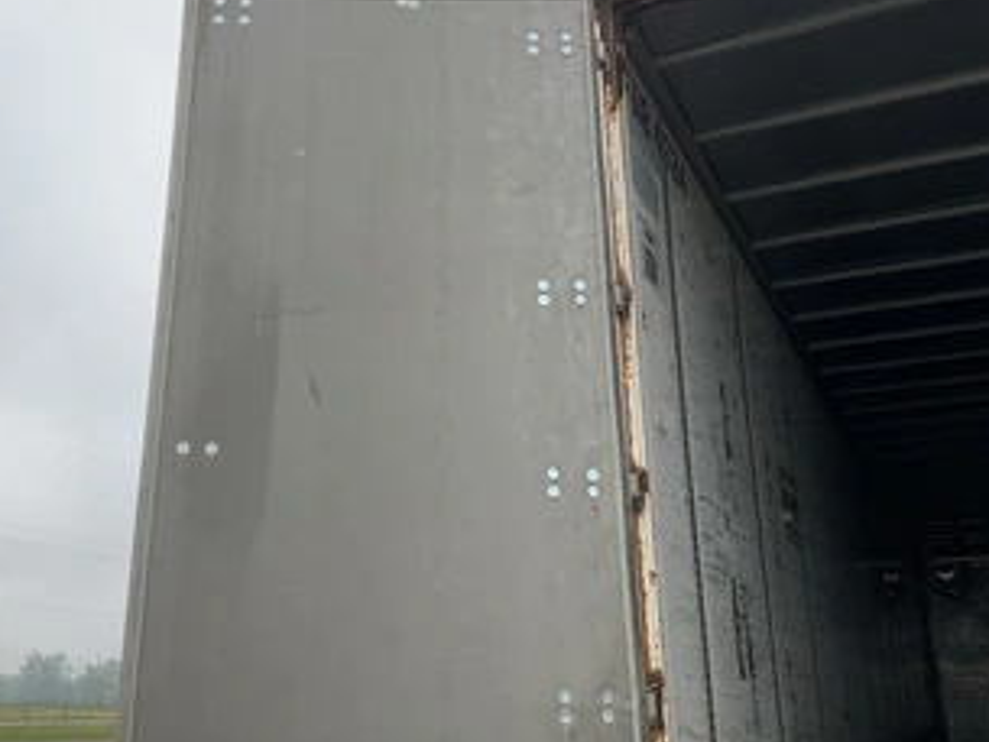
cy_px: 279
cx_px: 460
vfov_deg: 37.5
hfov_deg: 48.9
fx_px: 1086
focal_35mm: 38
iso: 25
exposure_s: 1/1168
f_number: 1.8
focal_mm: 3
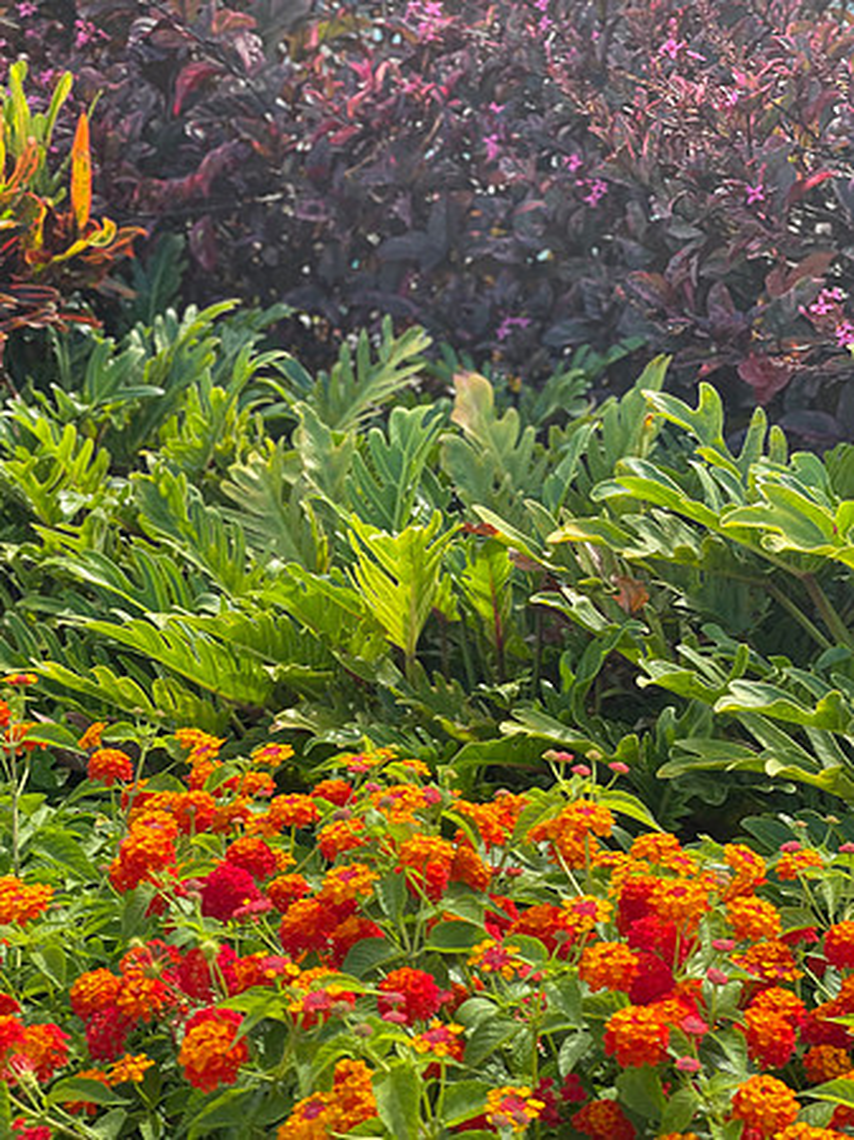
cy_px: 570
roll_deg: -5.3
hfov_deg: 22.9
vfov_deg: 30.3
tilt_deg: -5.0
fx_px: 2107
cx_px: 427
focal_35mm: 64
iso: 20
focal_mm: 7.5
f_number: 2.2
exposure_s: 1/132
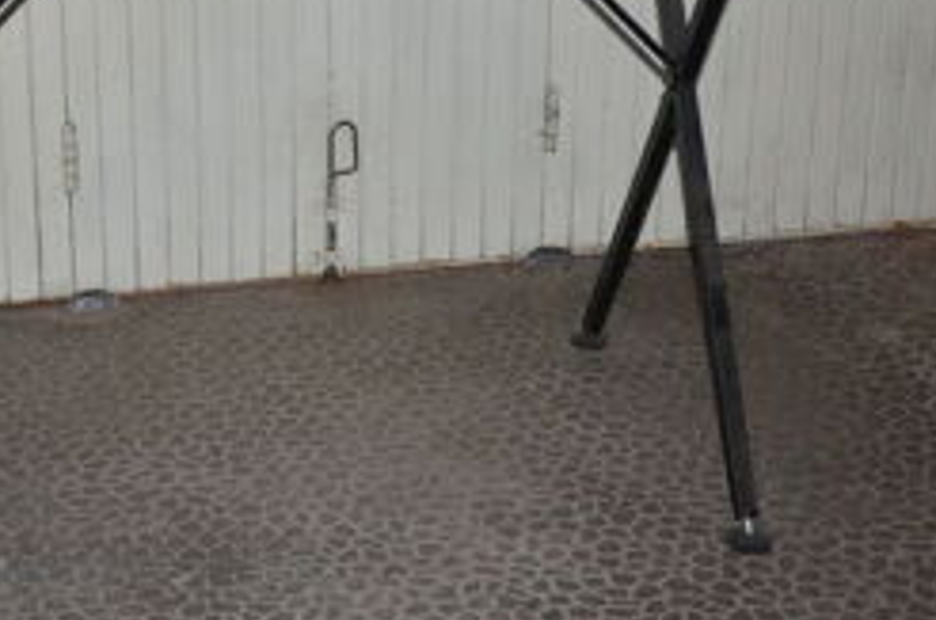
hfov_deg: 26.4
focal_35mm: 76
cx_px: 236
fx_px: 1972
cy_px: 61
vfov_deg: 17.6
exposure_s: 1/60
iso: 800
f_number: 4
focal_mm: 26
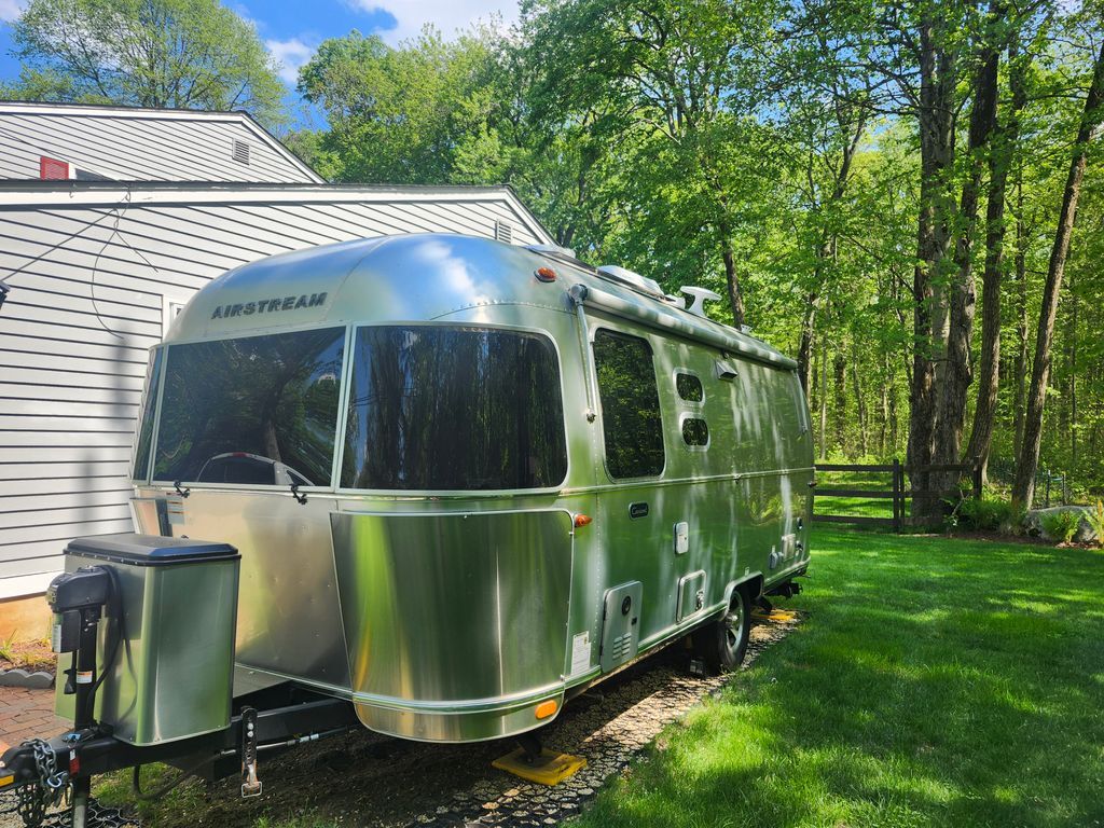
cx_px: 552
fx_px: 734
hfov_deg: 73.9
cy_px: 414
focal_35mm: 23
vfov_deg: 58.9
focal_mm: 5.54
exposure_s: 1/441
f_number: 1.8
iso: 25
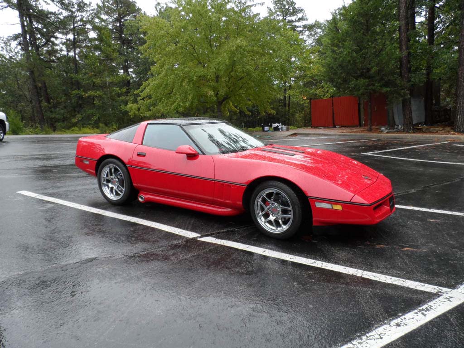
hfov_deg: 71.6
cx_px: 232
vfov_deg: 56.8
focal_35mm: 24
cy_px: 174
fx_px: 322
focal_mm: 4
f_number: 3.2
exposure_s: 1/90
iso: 80
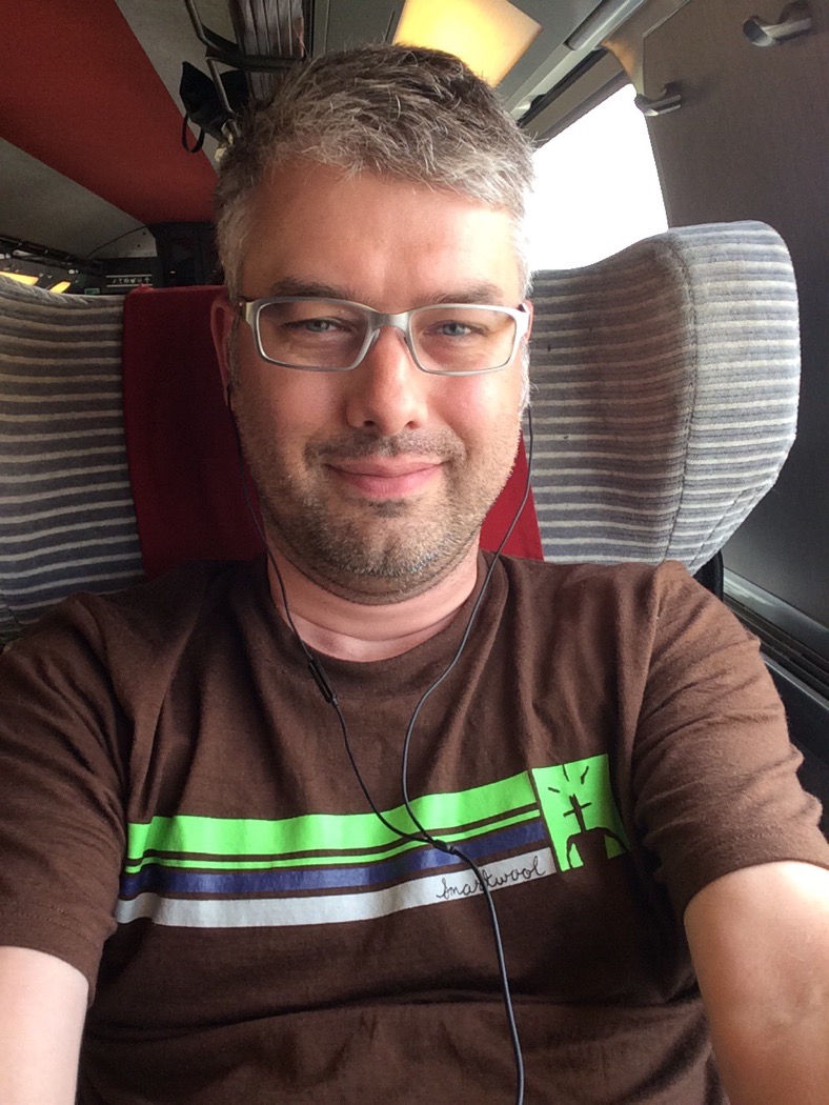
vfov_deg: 58.3
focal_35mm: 31
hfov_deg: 45.5
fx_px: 989
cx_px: 414
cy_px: 552
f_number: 2.4
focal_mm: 2.15
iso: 64
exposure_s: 1/60
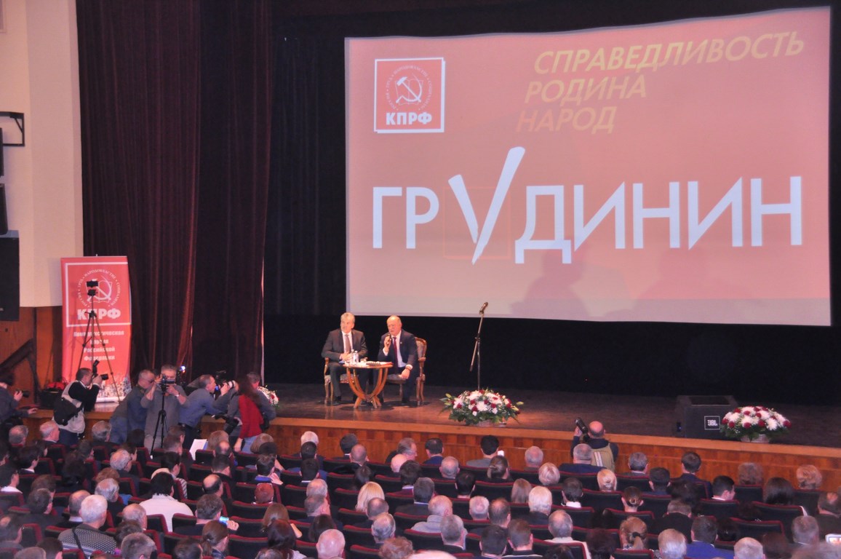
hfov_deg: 30.5
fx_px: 1540
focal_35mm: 66
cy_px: 280
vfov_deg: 20.6
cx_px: 420
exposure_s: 1/40
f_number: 5
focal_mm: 44
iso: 1600
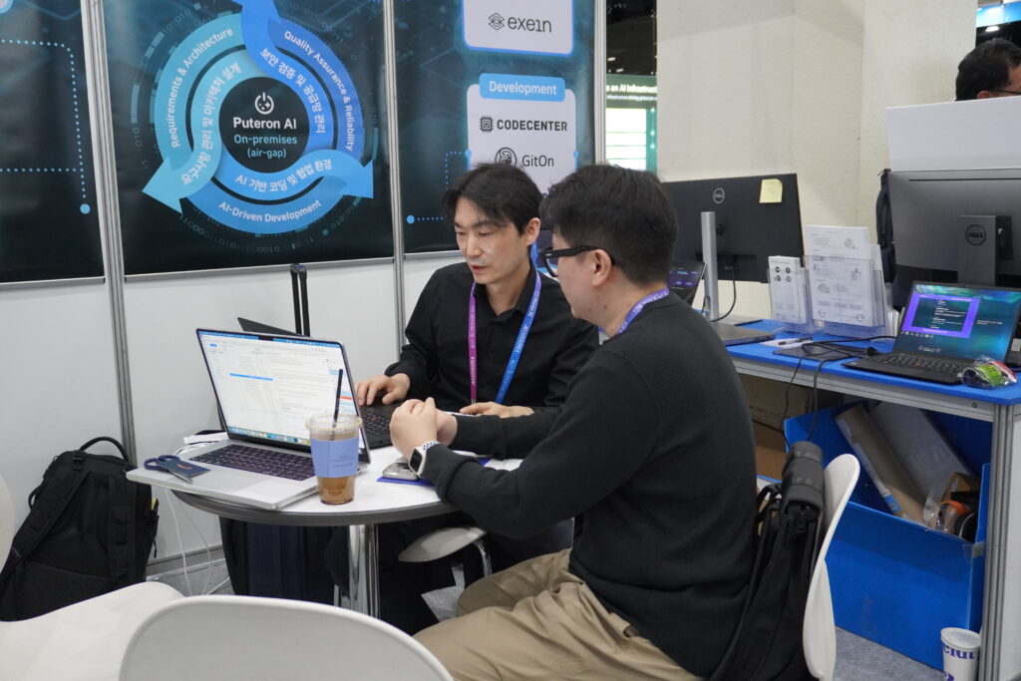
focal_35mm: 33
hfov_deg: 57.2
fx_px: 936
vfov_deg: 40.0
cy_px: 340
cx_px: 510
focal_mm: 22
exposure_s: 1/200
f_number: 4
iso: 2500
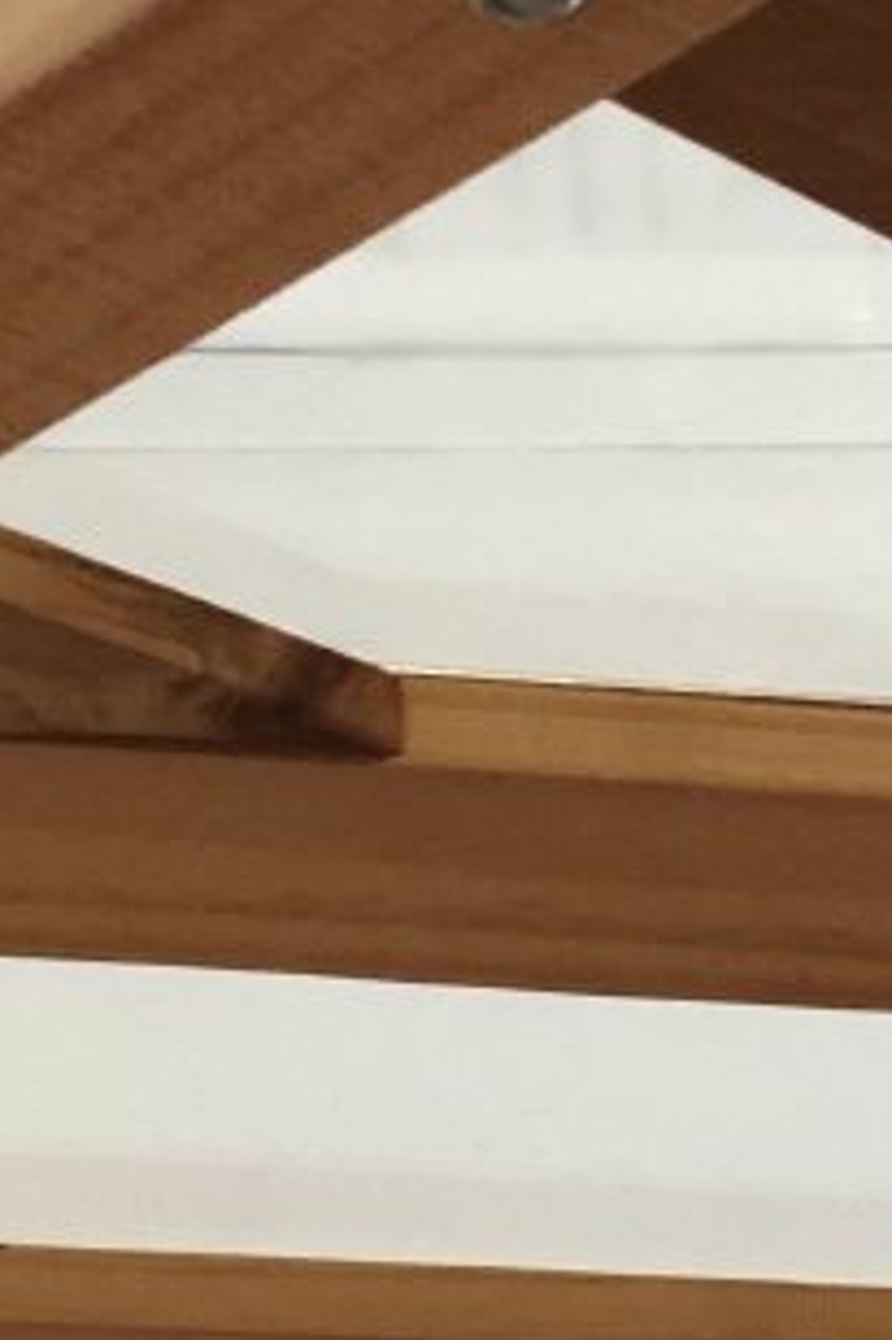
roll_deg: +2.9
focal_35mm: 211
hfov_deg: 6.5
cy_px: 2297
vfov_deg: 9.4
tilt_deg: +15.6
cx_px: 492
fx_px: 7850
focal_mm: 6
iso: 125
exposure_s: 1/33
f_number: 2.4
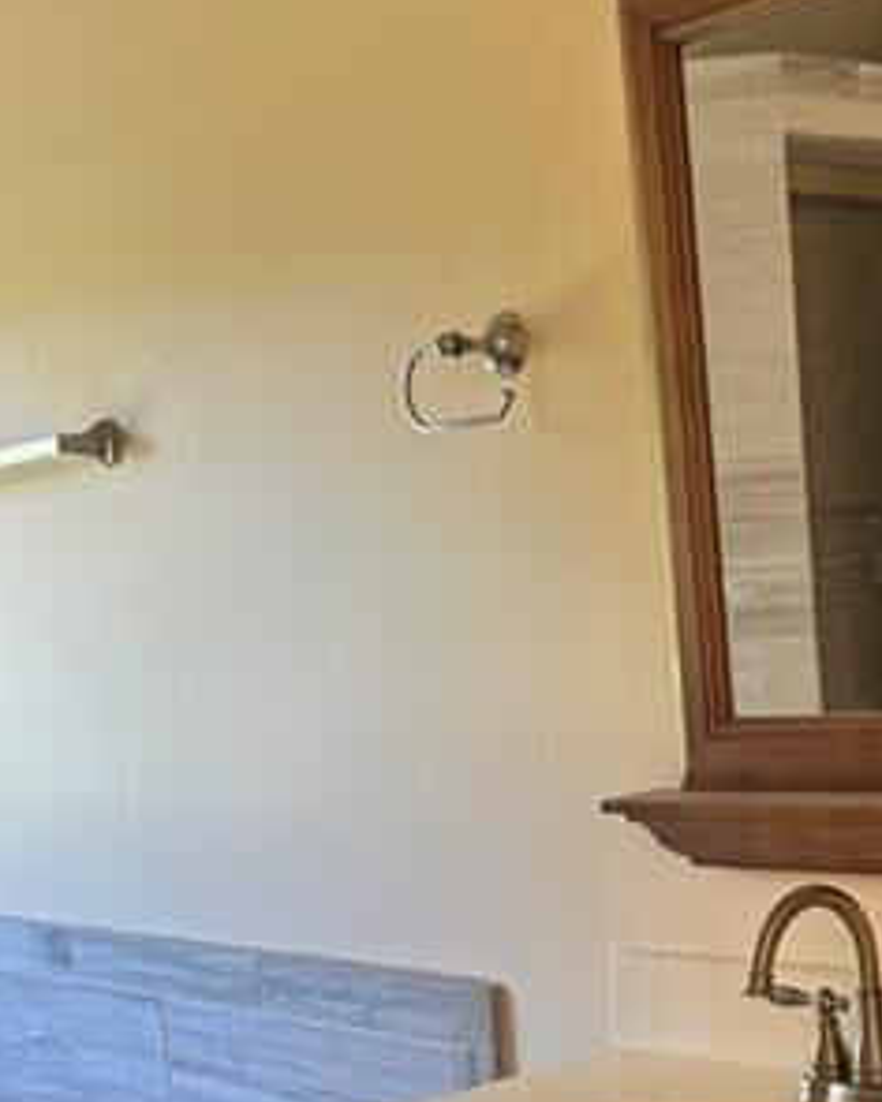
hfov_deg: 22.9
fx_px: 2154
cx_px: 650
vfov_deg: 28.3
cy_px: 822
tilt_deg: -6.4
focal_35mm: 66
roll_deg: +3.4
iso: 125
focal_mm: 5.96
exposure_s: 1/95
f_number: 1.6
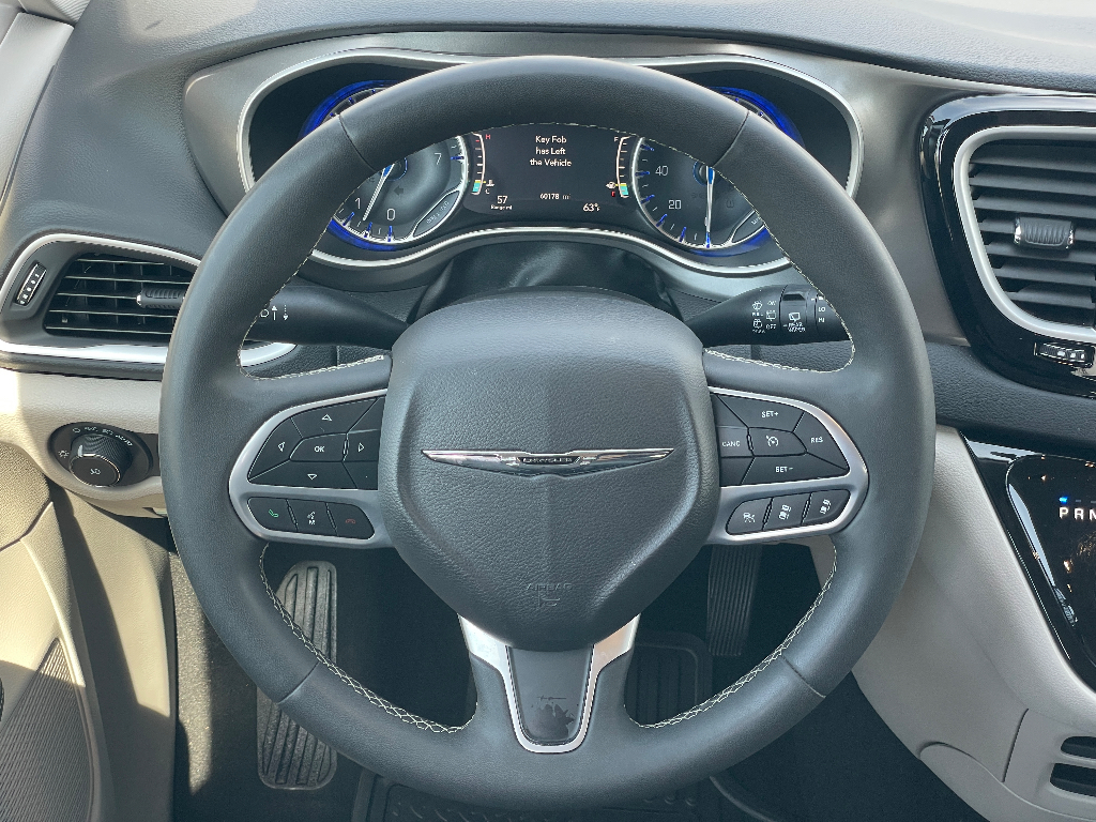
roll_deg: -2.0
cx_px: 548
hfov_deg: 36.8
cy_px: 411
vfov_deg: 28.0
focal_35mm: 52
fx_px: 1646
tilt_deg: -35.7
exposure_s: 1/99
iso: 50
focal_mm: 6
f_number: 2
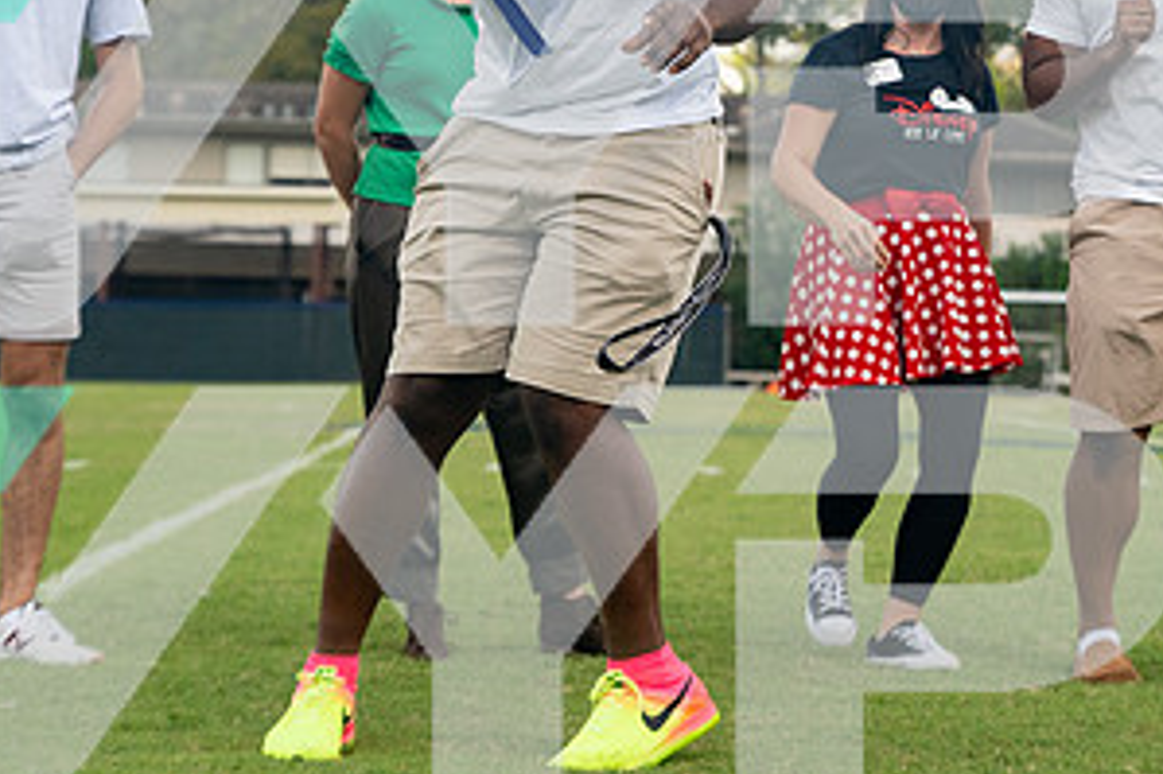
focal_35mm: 130
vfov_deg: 10.5
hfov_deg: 15.8
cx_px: 673
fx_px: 4197
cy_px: 123
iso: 800
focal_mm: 67
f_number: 3.5
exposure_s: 1/800
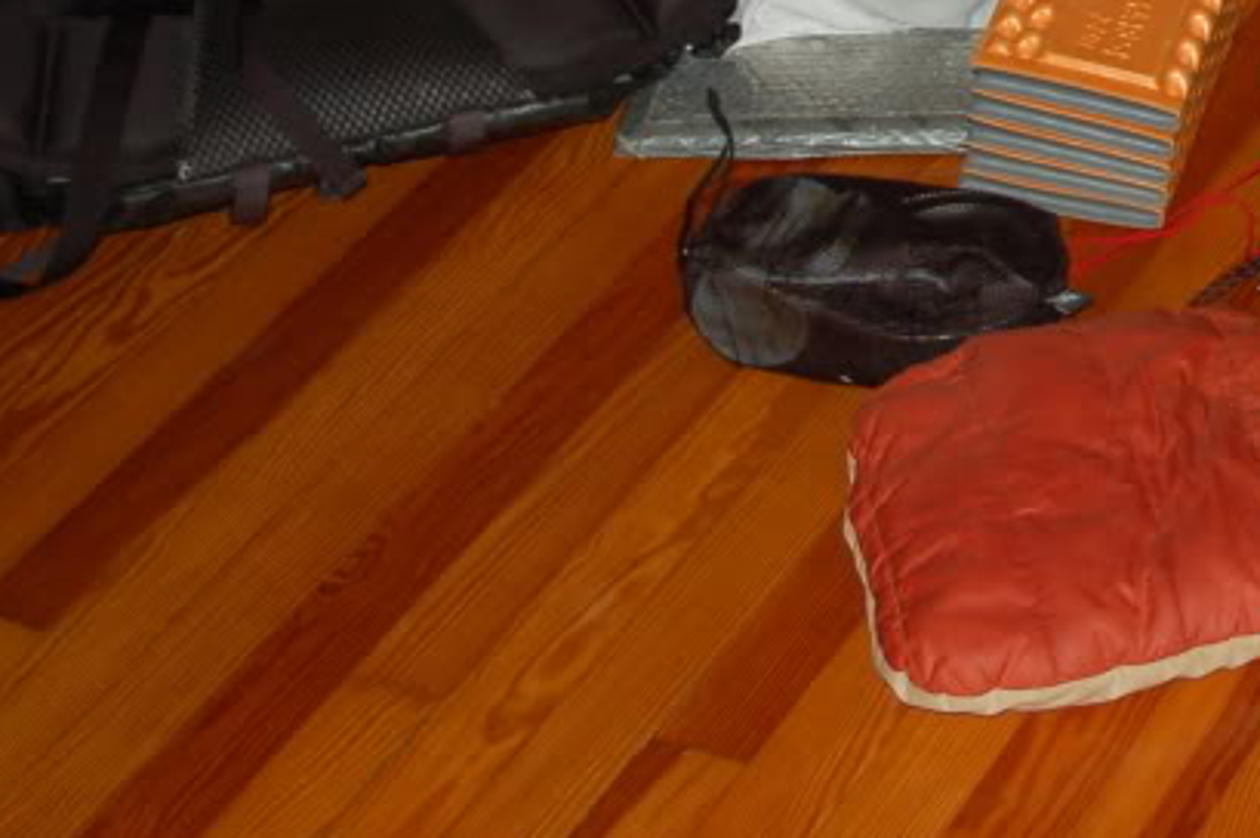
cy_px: -194
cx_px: 1548
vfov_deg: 12.7
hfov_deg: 18.4
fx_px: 3672
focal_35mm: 105
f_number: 3.5
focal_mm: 28
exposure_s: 1/60
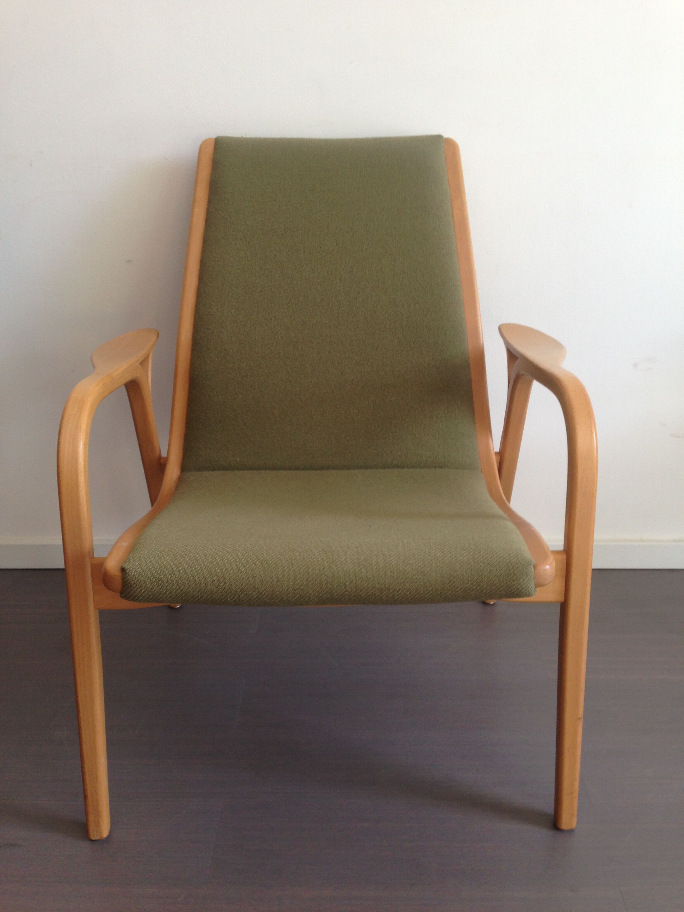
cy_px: 456
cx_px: 342
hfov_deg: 42.9
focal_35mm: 33
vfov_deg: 55.4
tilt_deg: -19.3
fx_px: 869
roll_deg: +0.9
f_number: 2.4
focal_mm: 4.12
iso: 64
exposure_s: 1/40
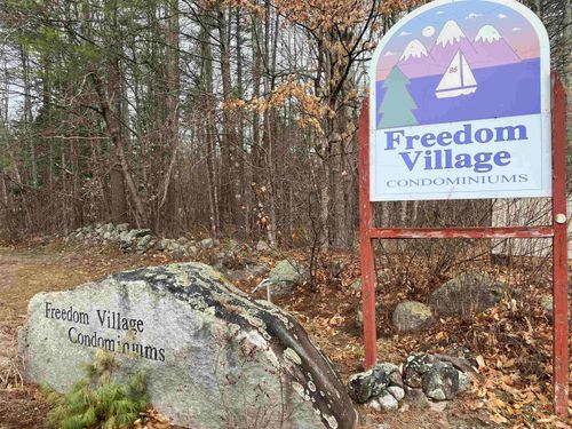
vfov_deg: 53.1
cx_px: 286
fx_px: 430
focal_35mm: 26
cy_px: 214
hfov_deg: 67.3
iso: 32
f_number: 1.8
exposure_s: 1/816
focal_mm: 4.25
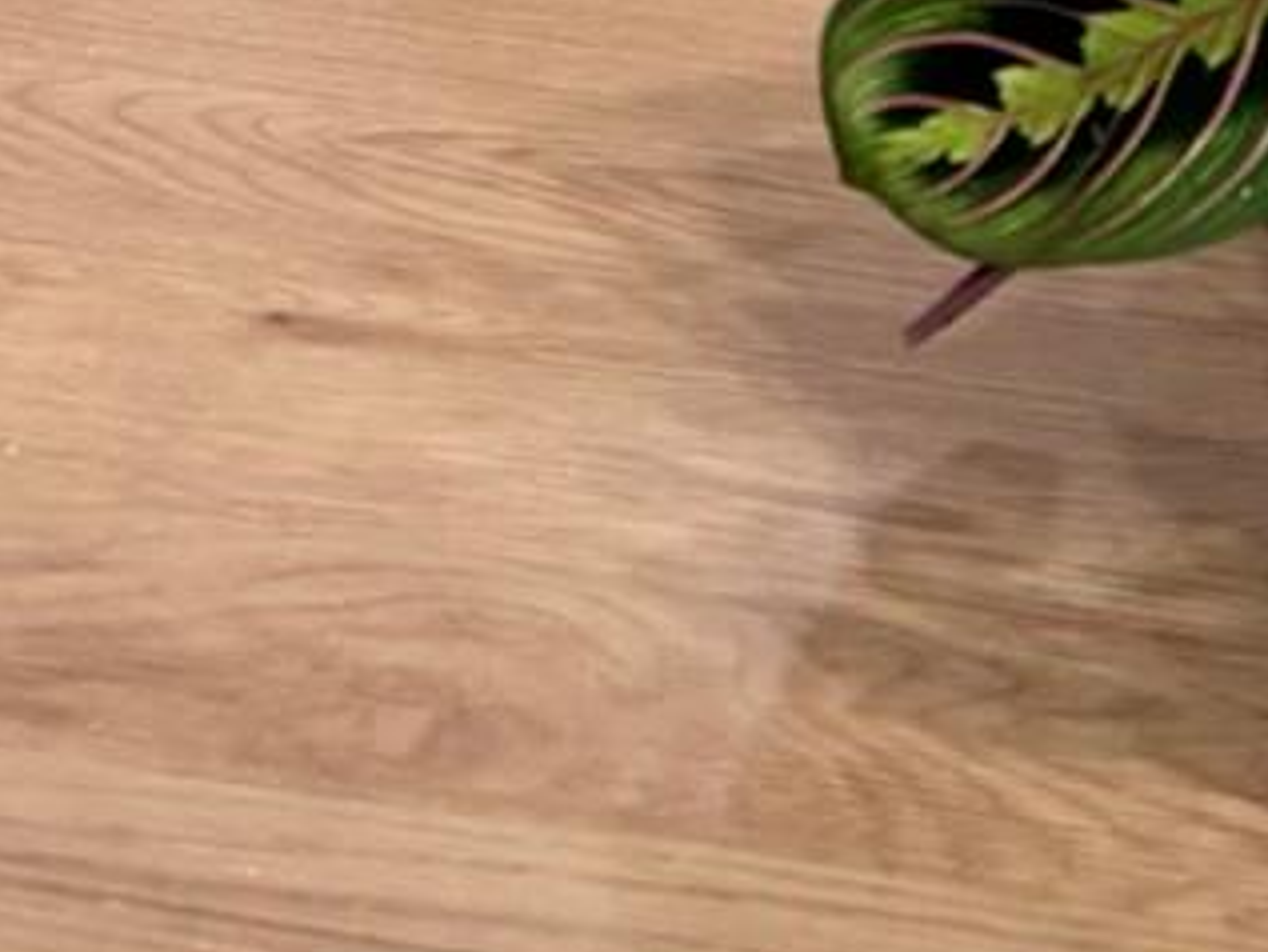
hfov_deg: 14.8
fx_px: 4434
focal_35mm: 121
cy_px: -1328
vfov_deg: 10.5
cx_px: -776
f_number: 1.78
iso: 125
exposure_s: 1/120
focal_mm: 6.76
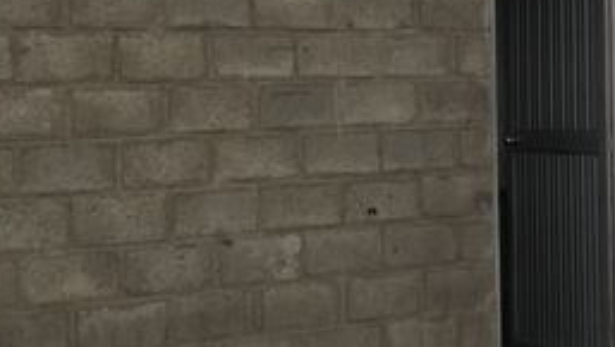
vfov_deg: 14.7
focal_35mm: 82
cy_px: 105
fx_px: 1338
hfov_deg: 25.9
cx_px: 274
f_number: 2.2
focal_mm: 4.15
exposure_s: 1/15
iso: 64
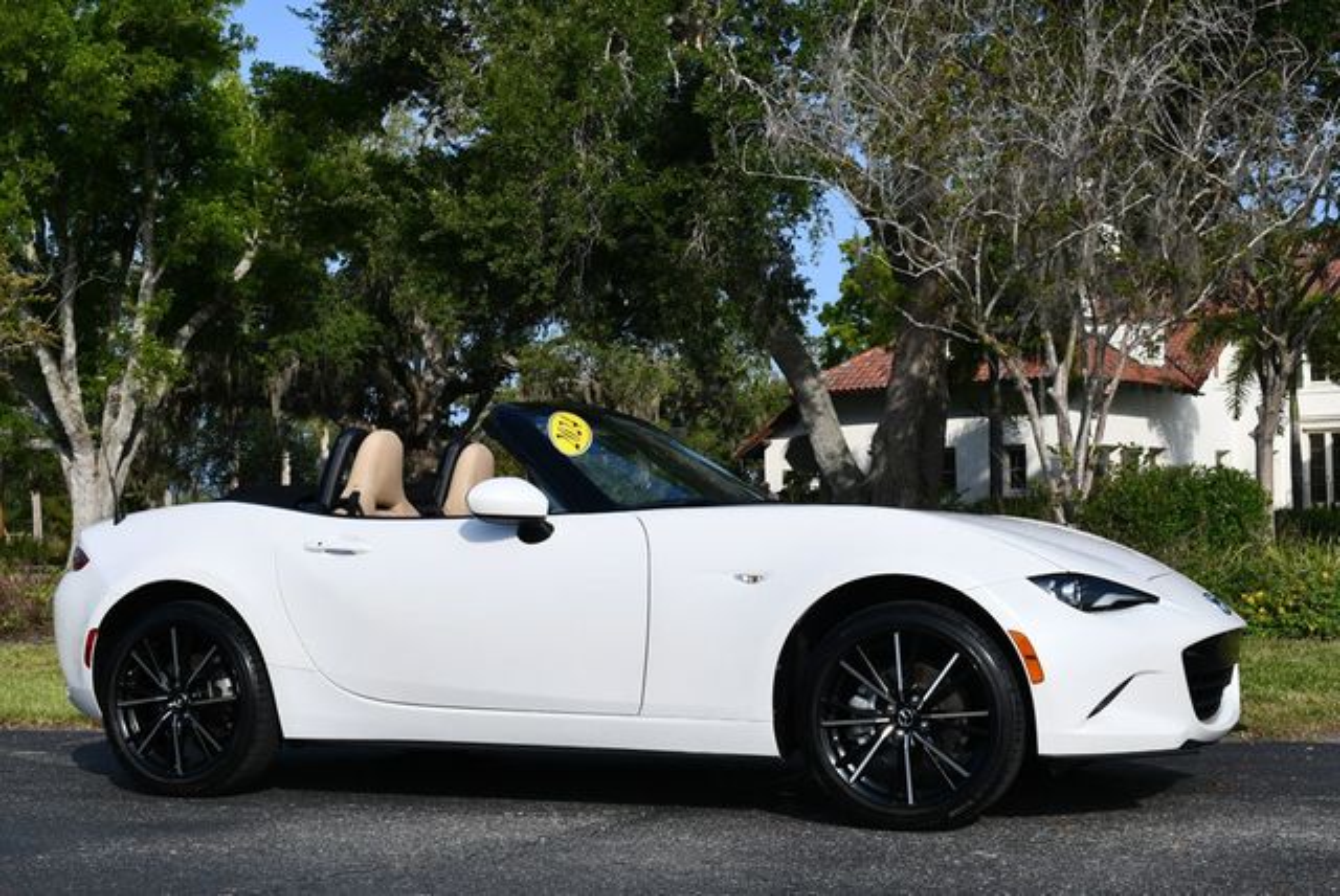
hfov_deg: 35.6
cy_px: 448
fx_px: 2086
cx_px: 670
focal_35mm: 56
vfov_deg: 24.2
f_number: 8
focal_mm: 28
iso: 100
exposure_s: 1/250
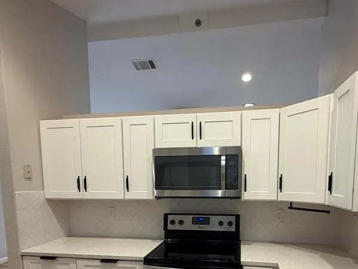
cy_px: 206
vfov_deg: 53.9
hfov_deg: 71.3
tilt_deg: -6.3
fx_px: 248
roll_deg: +0.4
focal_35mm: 24
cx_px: 201
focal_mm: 2.22
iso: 250
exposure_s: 1/120
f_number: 2.2
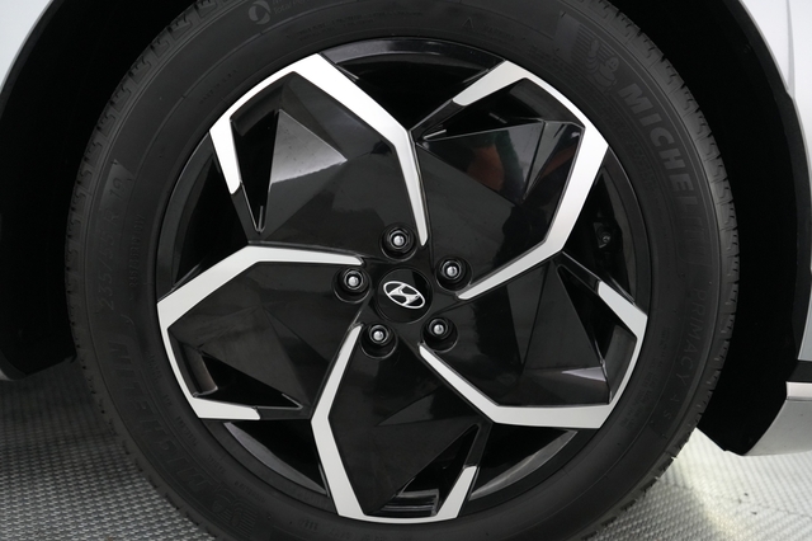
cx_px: 406
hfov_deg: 69.4
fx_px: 586
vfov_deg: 49.5
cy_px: 270
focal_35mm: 26
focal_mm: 26
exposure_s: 1/160
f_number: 2.8
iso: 5000
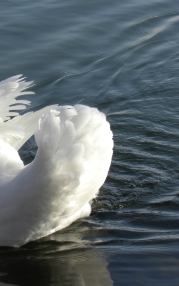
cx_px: 23
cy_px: 142
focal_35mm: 262
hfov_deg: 5.0
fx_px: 2043
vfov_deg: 8.0
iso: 64
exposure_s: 1/125
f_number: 8
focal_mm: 32.7
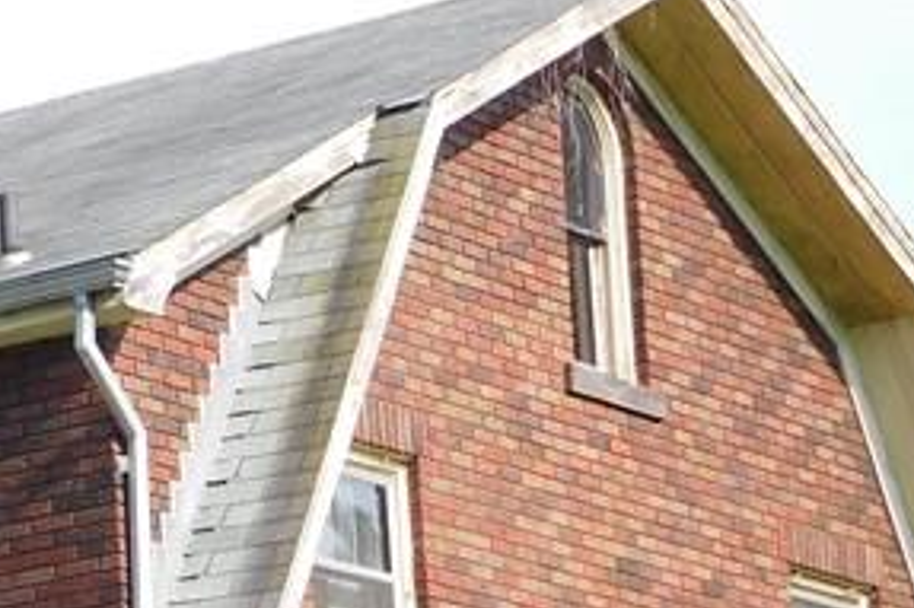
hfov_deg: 8.8
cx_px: -360
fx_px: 5836
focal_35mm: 230
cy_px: 1041
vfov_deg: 5.9
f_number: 4.4
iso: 125
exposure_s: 1/400
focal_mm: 11.1
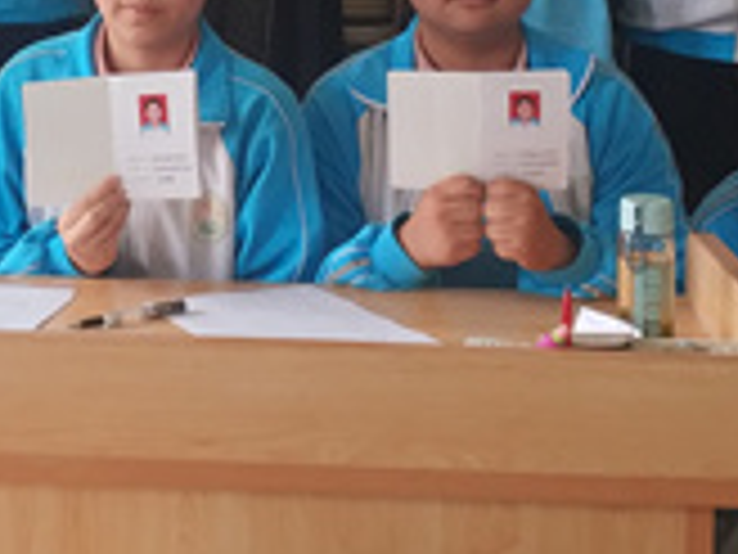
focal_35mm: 117
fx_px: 2494
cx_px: 117
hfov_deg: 16.7
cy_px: -153
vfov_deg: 12.3
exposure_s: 1/33
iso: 204
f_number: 2
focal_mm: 4.5
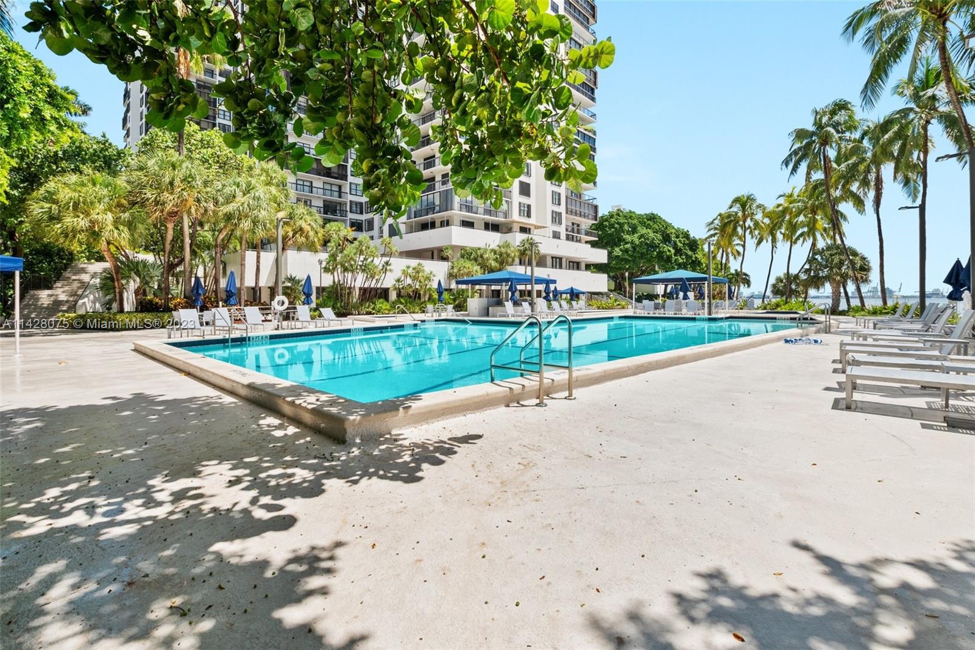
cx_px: 488
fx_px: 406
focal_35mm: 15
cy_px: 325
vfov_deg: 77.3
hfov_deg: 100.4
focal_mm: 10
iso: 200
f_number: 8
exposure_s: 1/400
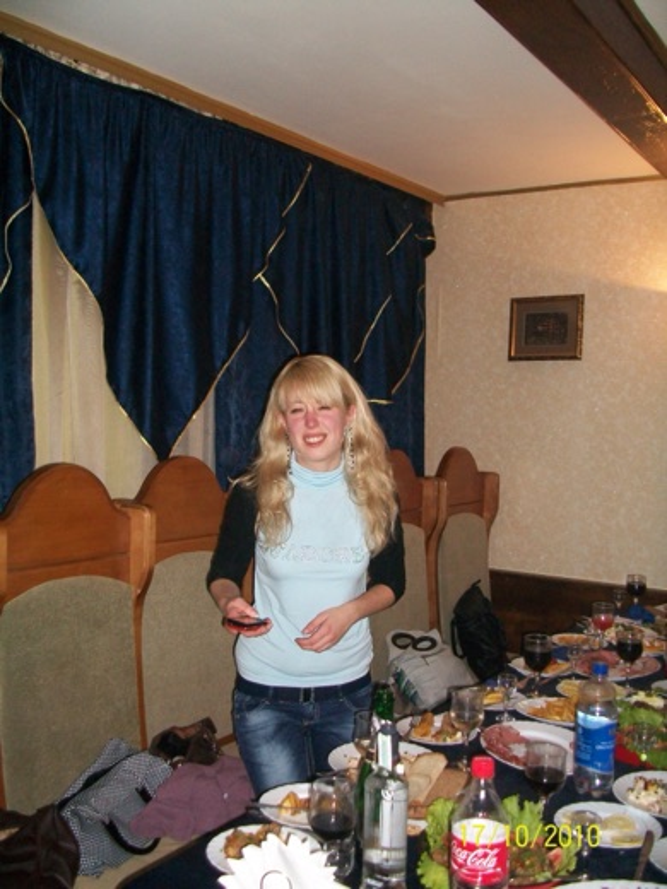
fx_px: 874
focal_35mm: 34
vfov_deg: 54.0
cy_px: 444
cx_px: 334
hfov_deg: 41.8
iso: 160
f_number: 2.8
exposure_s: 1/60
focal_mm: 5.7
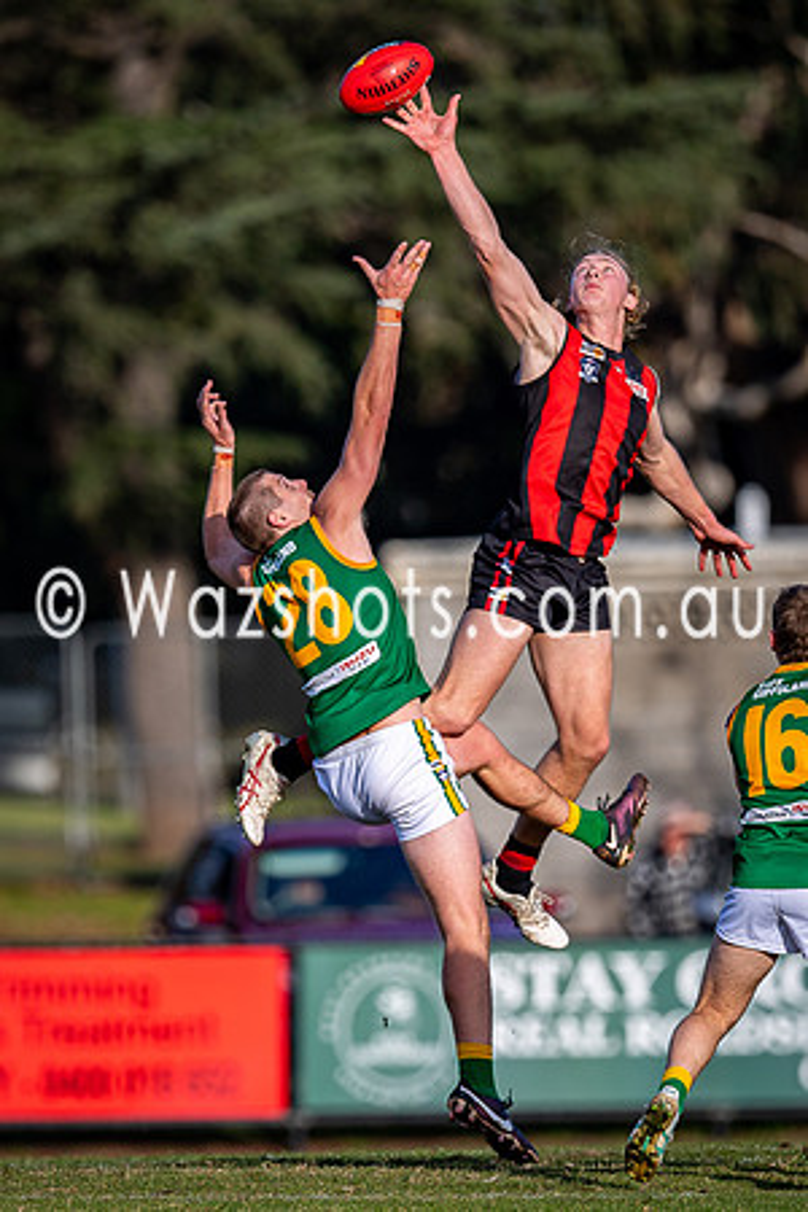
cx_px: 328
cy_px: 672
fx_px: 31976
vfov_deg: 2.2
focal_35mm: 950
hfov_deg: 1.4
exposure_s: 1/1600
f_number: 4
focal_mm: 500
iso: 160
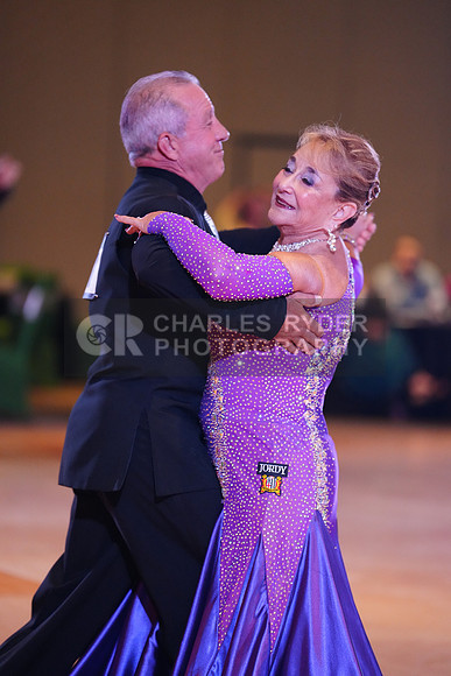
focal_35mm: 178
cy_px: 338
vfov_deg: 11.5
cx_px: 226
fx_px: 3343
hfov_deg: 7.7
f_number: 2.8
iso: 5000
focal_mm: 178
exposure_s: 1/400
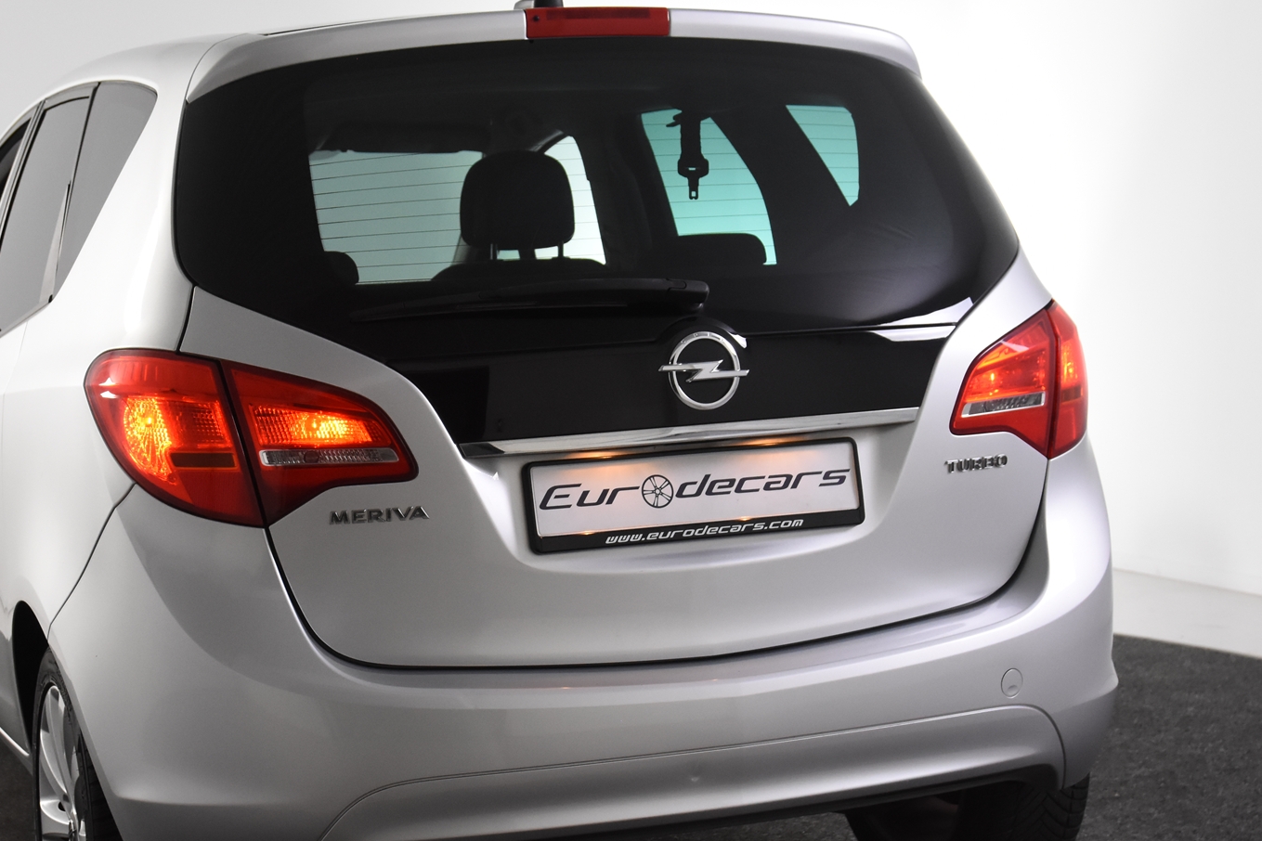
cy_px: 520
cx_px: 477
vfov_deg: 20.7
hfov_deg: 30.5
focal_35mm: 66
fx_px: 2303
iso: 1600
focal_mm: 31
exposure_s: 1/125
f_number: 5.6
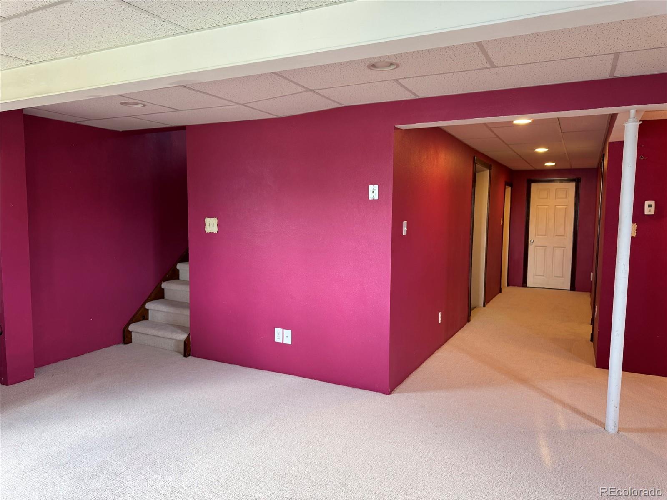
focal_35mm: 24
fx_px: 462
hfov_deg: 71.6
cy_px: 250
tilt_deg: -4.8
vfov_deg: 56.8
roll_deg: -0.5
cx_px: 334
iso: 125
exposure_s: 1/60
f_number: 1.78
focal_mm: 6.76
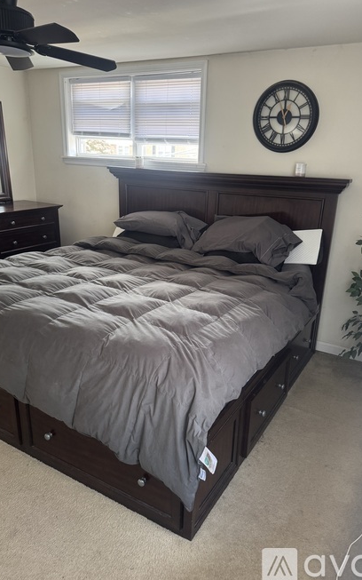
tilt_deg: -18.5
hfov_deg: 47.6
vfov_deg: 70.4
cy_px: 287
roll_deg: -0.7
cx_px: 184
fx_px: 411
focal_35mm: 26
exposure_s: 1/60
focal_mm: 6.76
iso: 320
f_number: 1.78
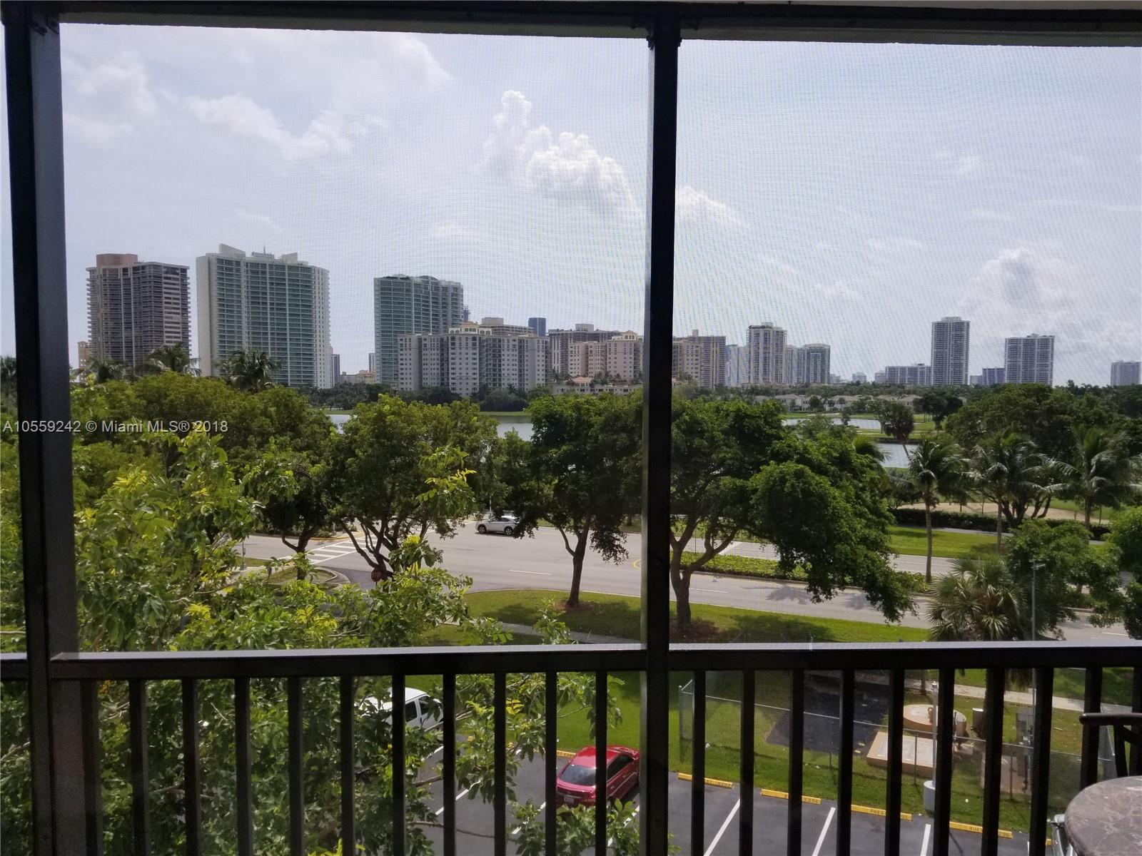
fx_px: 858
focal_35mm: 26
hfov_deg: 67.3
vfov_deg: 53.1
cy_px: 428
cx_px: 571
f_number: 1.7
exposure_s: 1/3000
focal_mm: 4.25
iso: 50
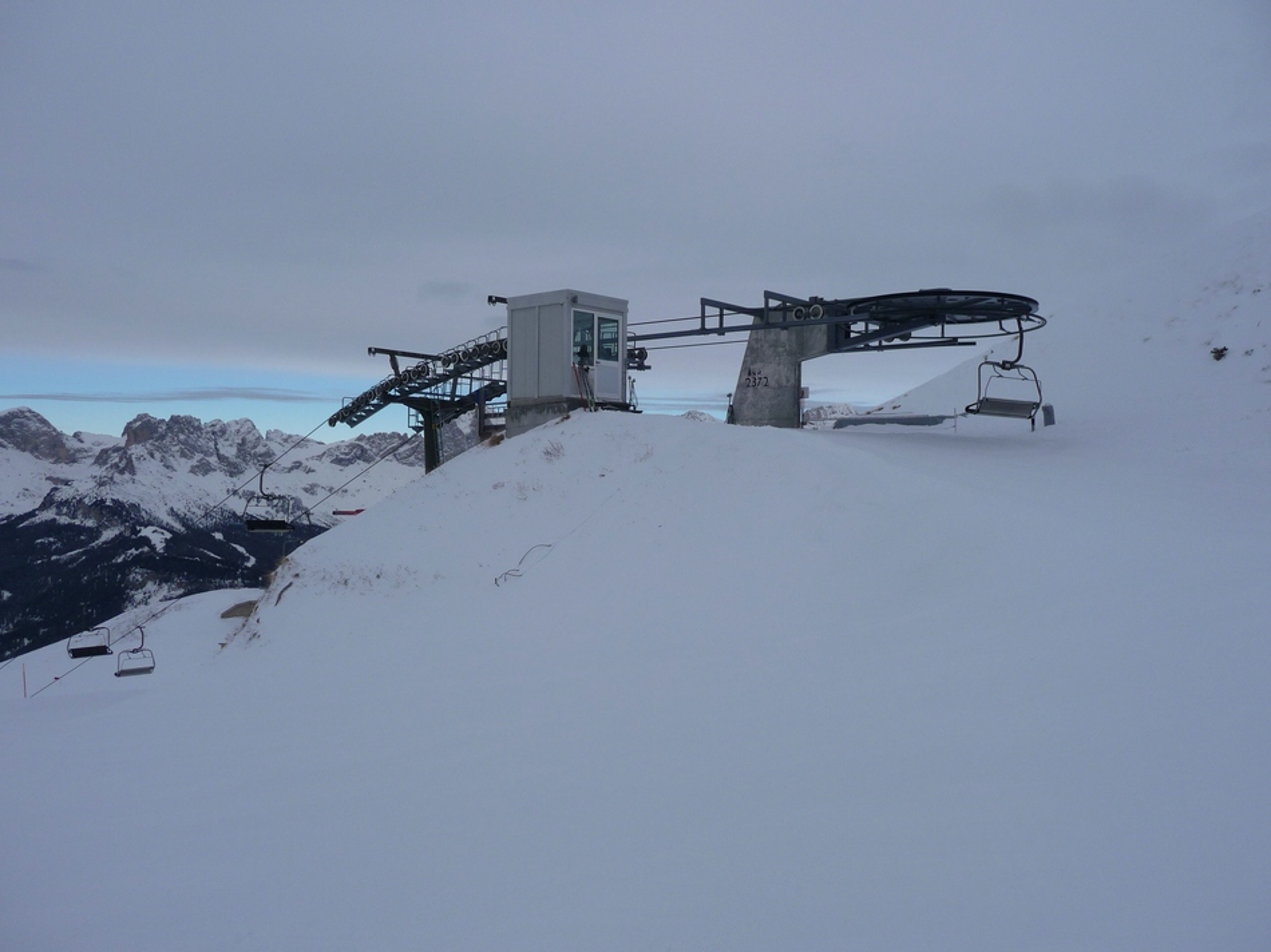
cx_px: 636
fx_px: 1101
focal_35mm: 30
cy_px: 476
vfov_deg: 46.8
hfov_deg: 60.0
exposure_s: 1/1000
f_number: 3.4
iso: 100
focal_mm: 5
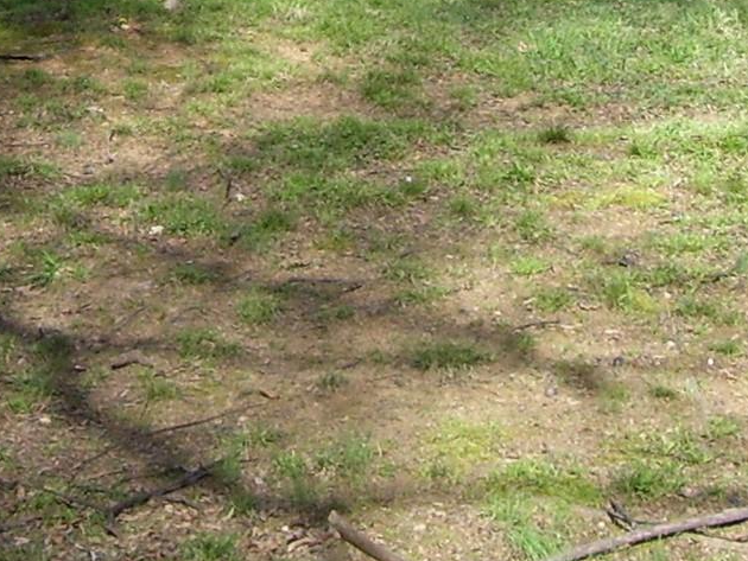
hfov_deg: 16.8
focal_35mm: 117
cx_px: 233
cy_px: -93
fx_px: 2529
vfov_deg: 12.4
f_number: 2.7
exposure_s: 1/750
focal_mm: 6
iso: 80
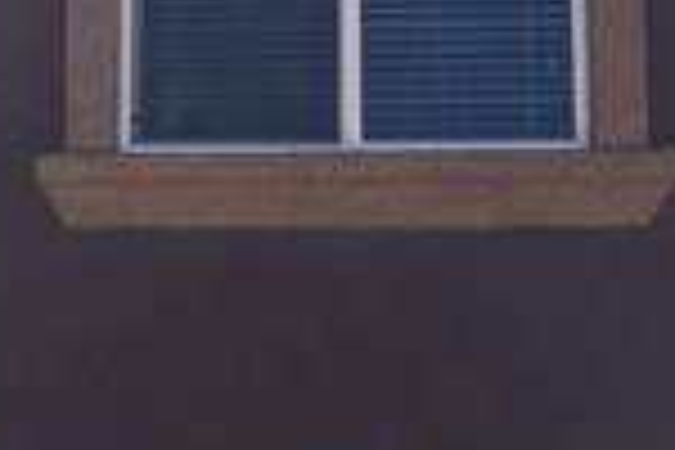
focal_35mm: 129
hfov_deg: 15.5
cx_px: -63
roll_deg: -2.3
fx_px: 2419
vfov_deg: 10.5
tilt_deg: +16.9
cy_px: 495
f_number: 2.2
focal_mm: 4.15
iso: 25
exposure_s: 1/1148
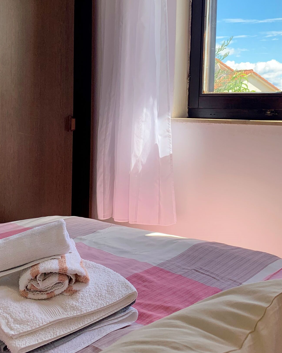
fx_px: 459
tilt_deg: -2.0
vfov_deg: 41.8
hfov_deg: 34.0
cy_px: 137
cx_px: 169
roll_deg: -1.6
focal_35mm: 44
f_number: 1.8
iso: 25
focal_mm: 4.25
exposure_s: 1/450
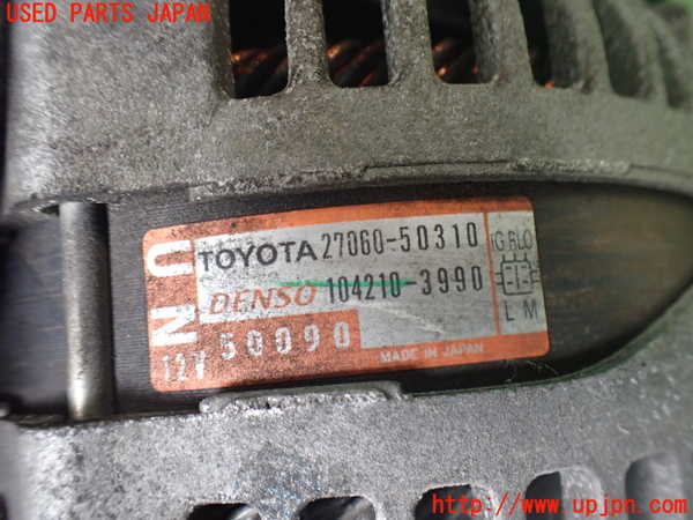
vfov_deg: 46.8
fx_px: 601
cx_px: 346
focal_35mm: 30
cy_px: 260
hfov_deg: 60.0
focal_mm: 5.4
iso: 640
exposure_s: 1/125
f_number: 2.3
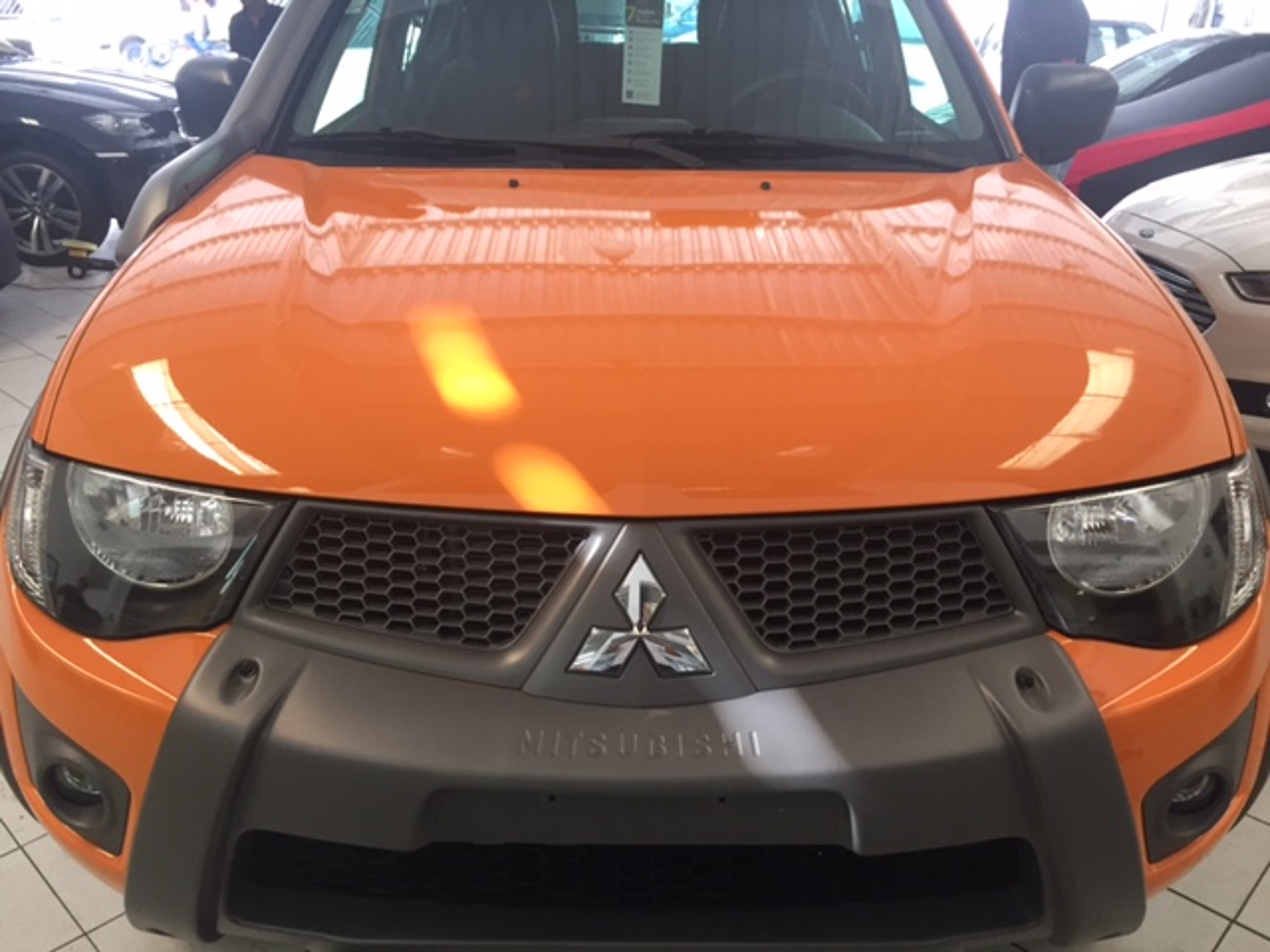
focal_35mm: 29
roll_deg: -1.5
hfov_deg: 61.7
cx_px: 635
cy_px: 476
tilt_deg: -25.0
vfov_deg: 48.2
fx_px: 1064
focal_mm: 4.15
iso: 40
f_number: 2.2
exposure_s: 1/30
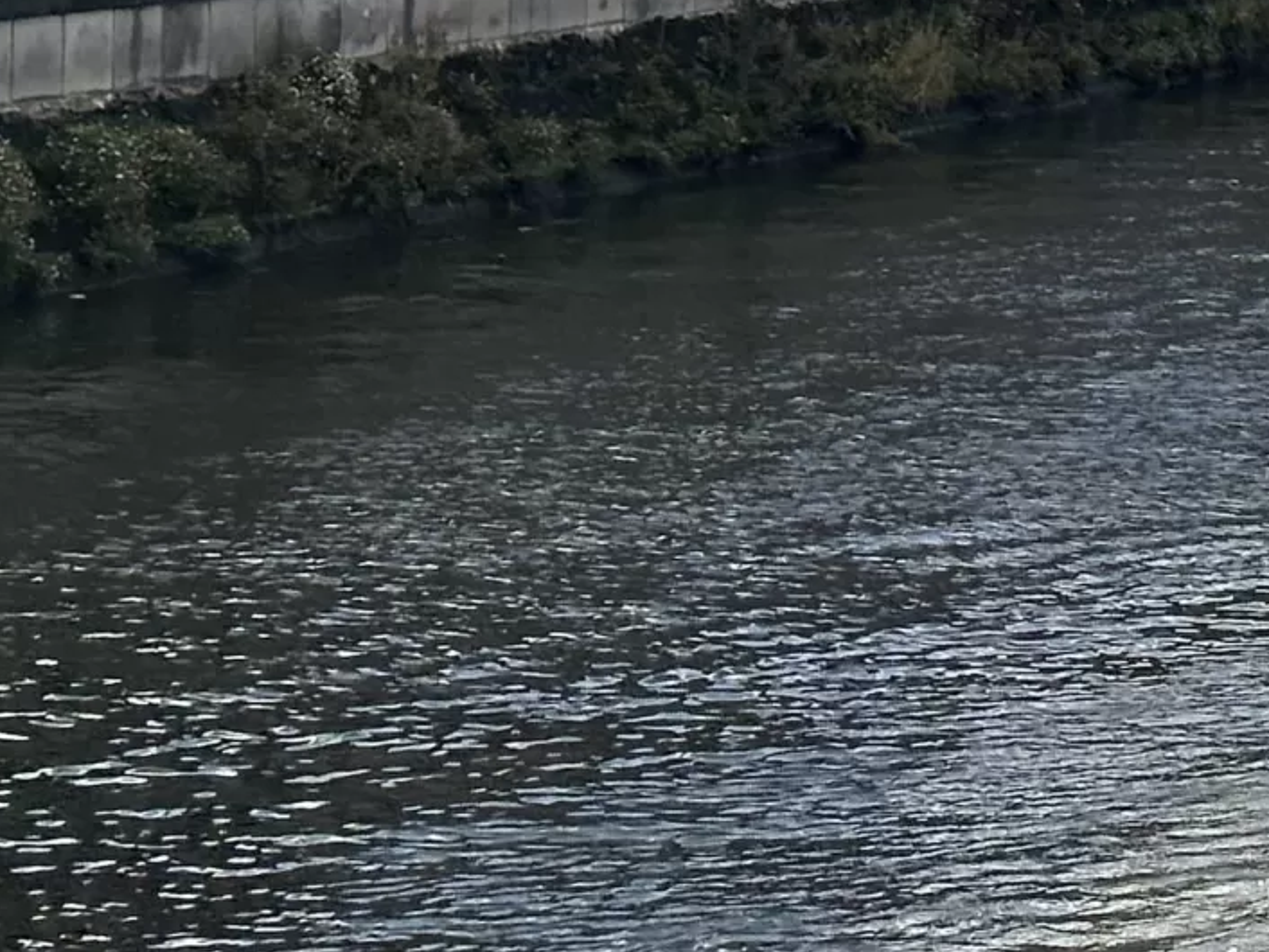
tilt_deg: +0.1
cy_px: -485
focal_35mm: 174
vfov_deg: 8.4
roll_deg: -1.6
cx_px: 2179
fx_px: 6381
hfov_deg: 10.7
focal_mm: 6.86
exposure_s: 1/7634
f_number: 1.78
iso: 64
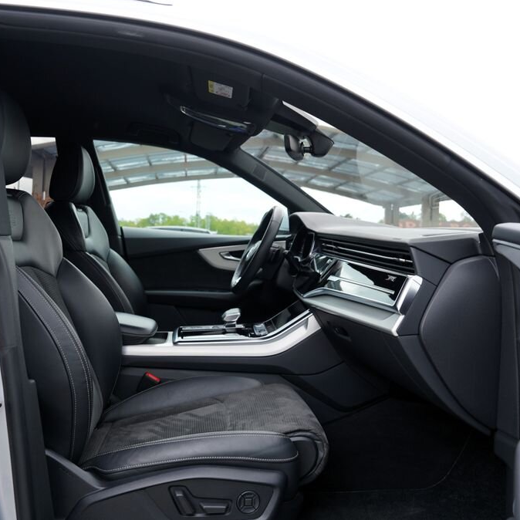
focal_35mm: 31
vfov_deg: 52.5
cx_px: 229
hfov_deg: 52.4
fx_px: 527
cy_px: 257
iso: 100
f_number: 5
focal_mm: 24
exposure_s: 1/100
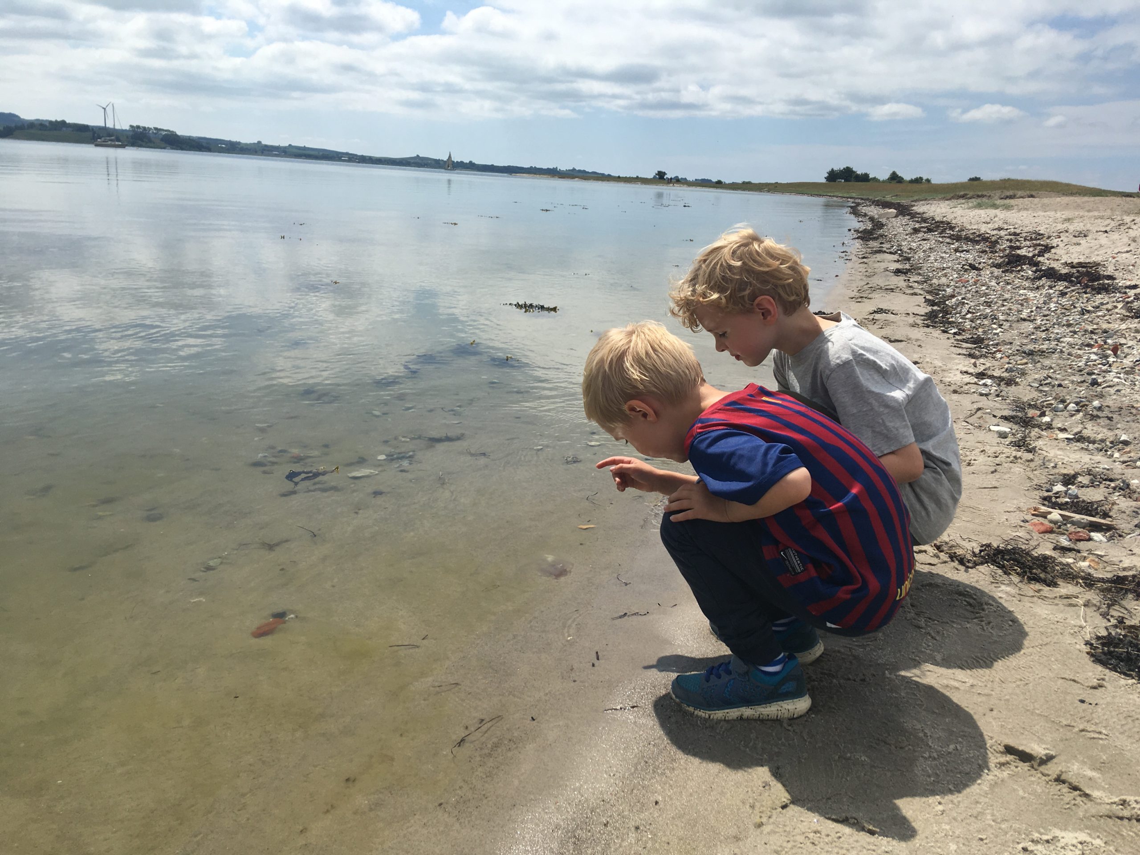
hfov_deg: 61.7
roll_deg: -3.9
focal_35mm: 29
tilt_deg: -13.7
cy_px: 428
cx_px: 570
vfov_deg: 48.2
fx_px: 955
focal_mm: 4.15
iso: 25
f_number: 2.2
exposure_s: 1/2959
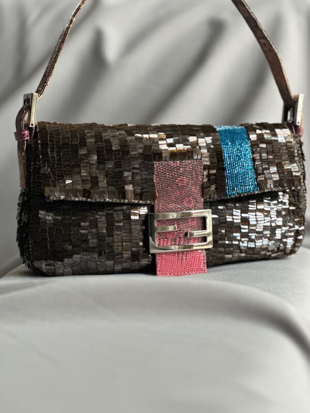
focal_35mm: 77
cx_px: 155
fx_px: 919
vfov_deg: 25.3
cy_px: 206
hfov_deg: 19.1
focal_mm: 9
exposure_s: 1/40
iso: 250
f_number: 2.8
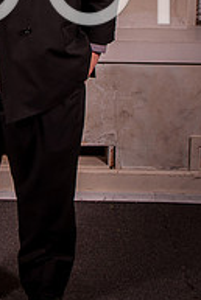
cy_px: -19
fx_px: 1020
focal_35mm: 122
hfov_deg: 11.1
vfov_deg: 16.3
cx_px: -9
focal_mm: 35
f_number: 14
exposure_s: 1/125
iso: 200
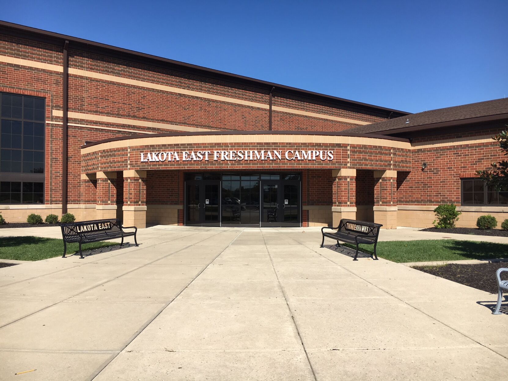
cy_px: 190
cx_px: 254
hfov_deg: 61.7
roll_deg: -0.5
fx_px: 426
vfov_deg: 48.2
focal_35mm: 29
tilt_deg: +1.3
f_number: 2.2
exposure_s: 1/1748
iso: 25
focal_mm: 4.15
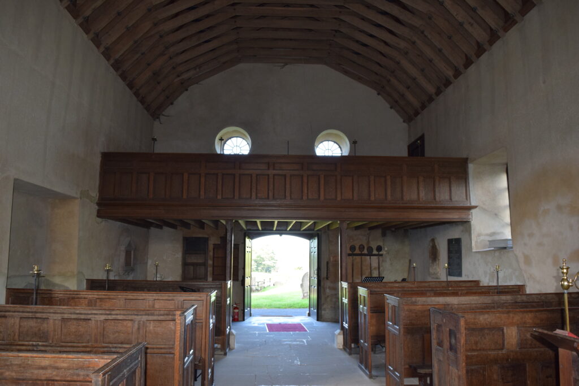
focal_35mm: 27
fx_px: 434
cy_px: 193
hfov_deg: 67.4
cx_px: 290
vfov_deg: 47.9
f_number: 5.6
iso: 800
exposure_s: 1/125
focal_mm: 18
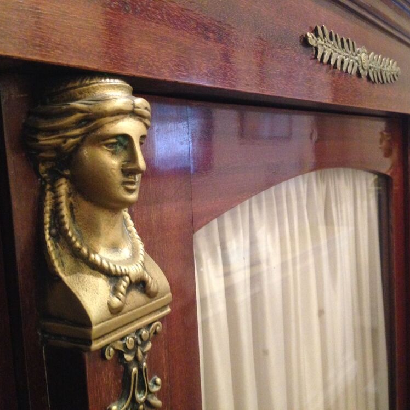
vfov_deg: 42.8
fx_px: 523
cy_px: 205
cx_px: 213
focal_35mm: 39
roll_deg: +3.1
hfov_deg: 42.8
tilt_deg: -5.7
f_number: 2.4
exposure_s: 1/15
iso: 400
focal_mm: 4.12
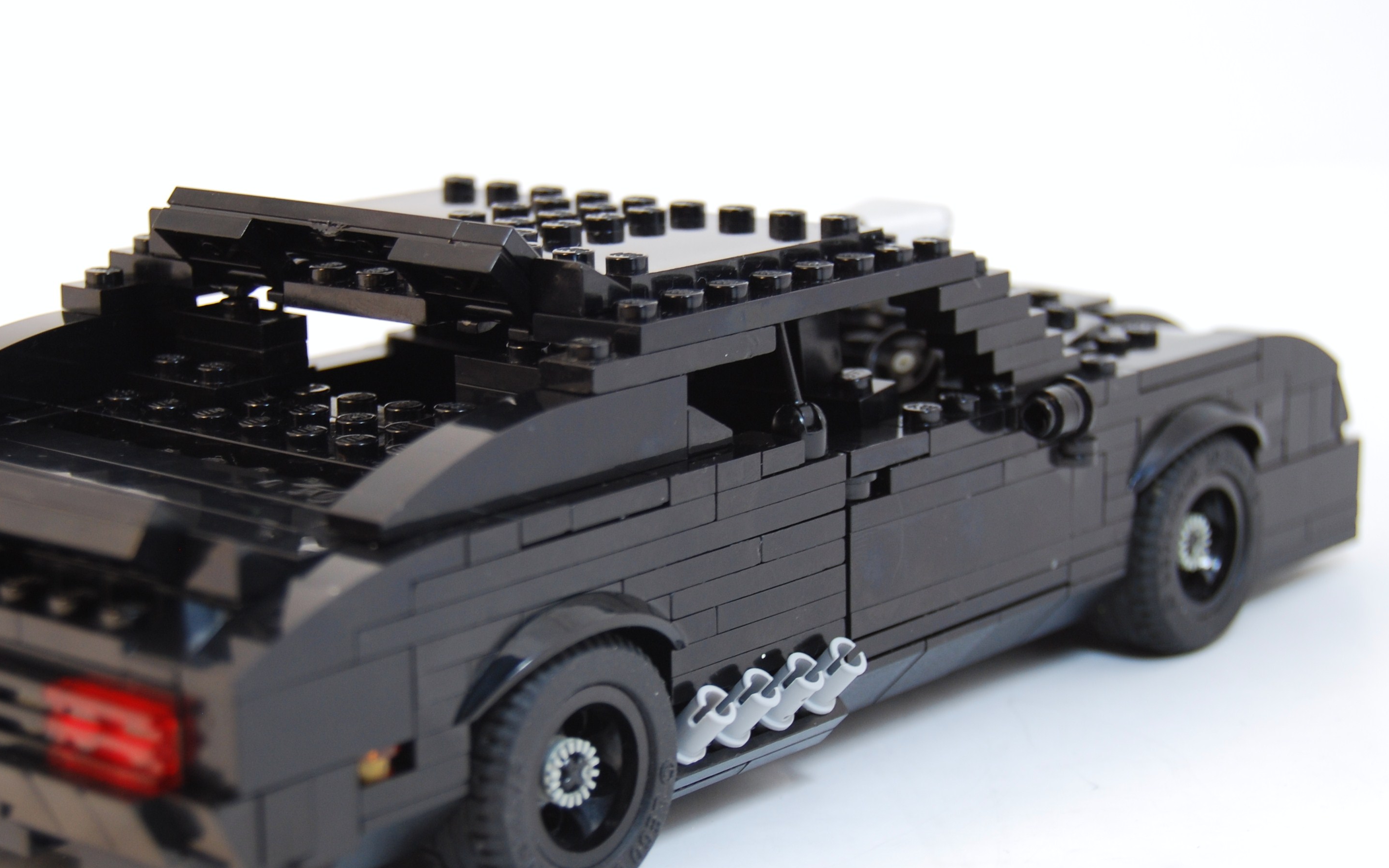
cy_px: 468
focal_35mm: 83
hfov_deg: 24.9
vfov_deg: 15.7
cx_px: 559
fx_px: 3142
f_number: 5
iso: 200
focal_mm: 40
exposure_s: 1/40
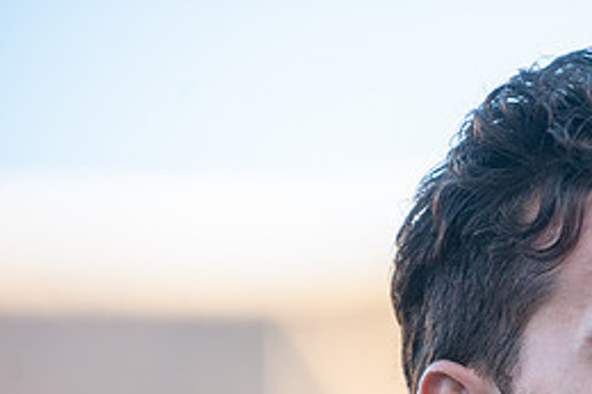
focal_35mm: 446
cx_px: 610
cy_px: 387
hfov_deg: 4.6
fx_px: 7329
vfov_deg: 3.1
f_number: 2.8
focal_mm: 200
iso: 800
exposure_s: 1/1250
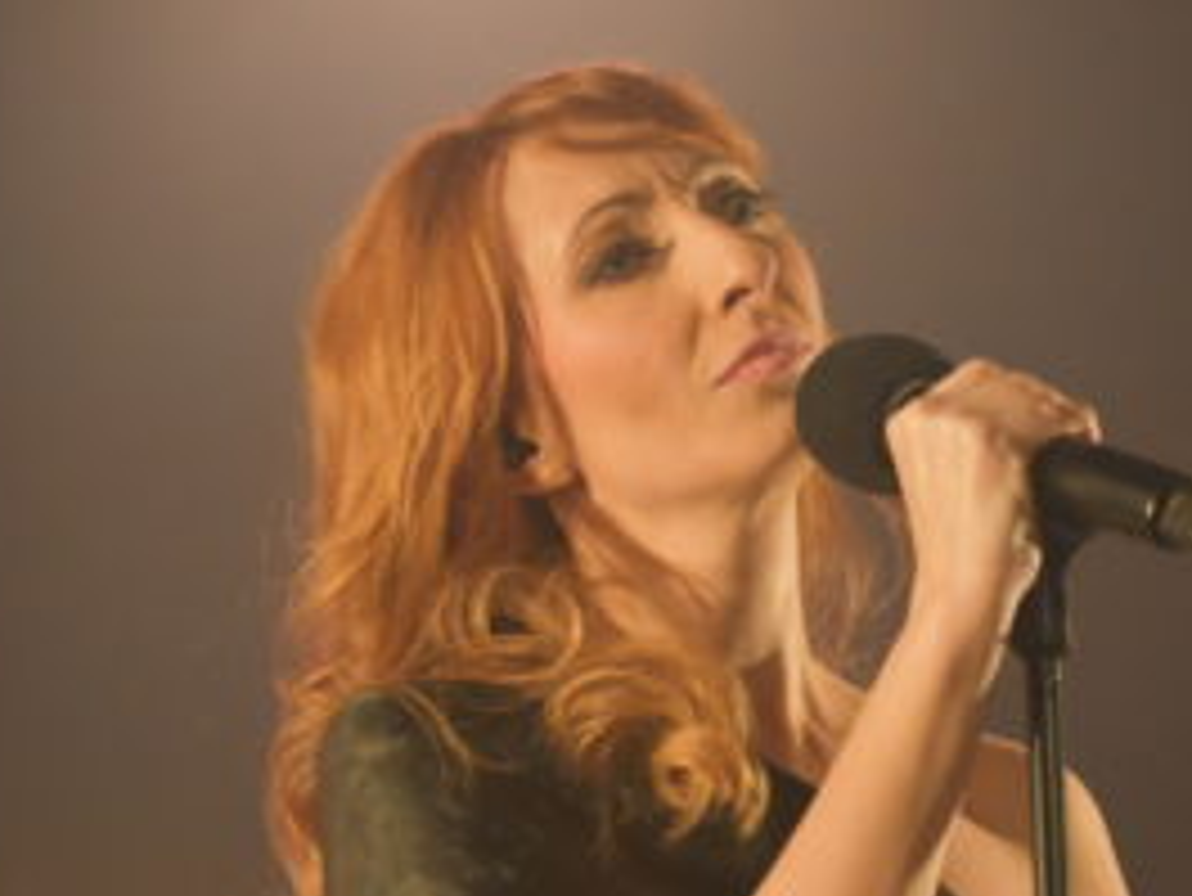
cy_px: 511
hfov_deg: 6.4
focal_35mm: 310
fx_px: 10680
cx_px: 686
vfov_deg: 4.8
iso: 3600
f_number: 4.8
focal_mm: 102
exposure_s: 1/60
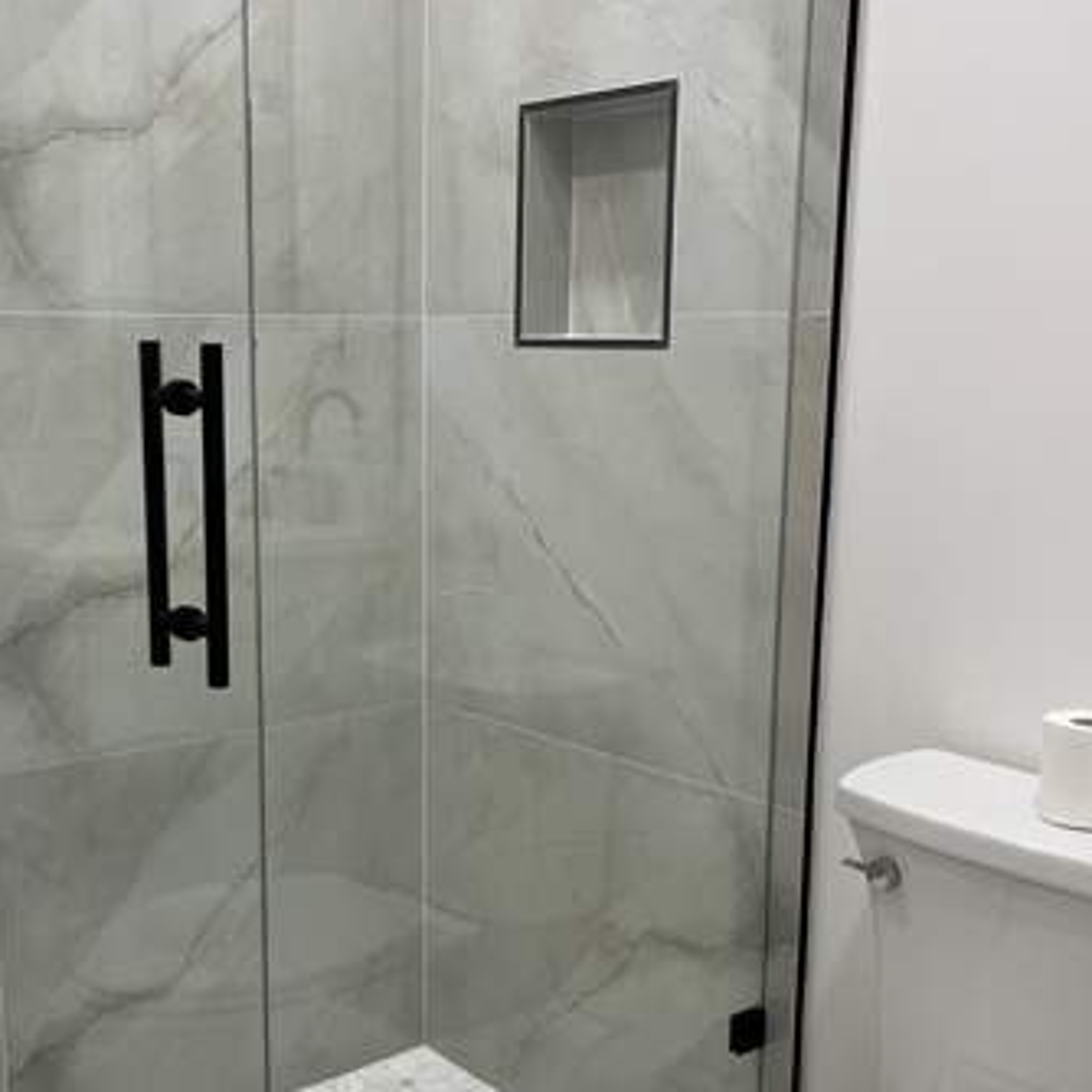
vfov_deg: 38.2
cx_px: 415
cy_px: 647
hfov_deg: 38.1
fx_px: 1570
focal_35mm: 44
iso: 125
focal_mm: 5.1
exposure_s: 1/120
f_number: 1.6
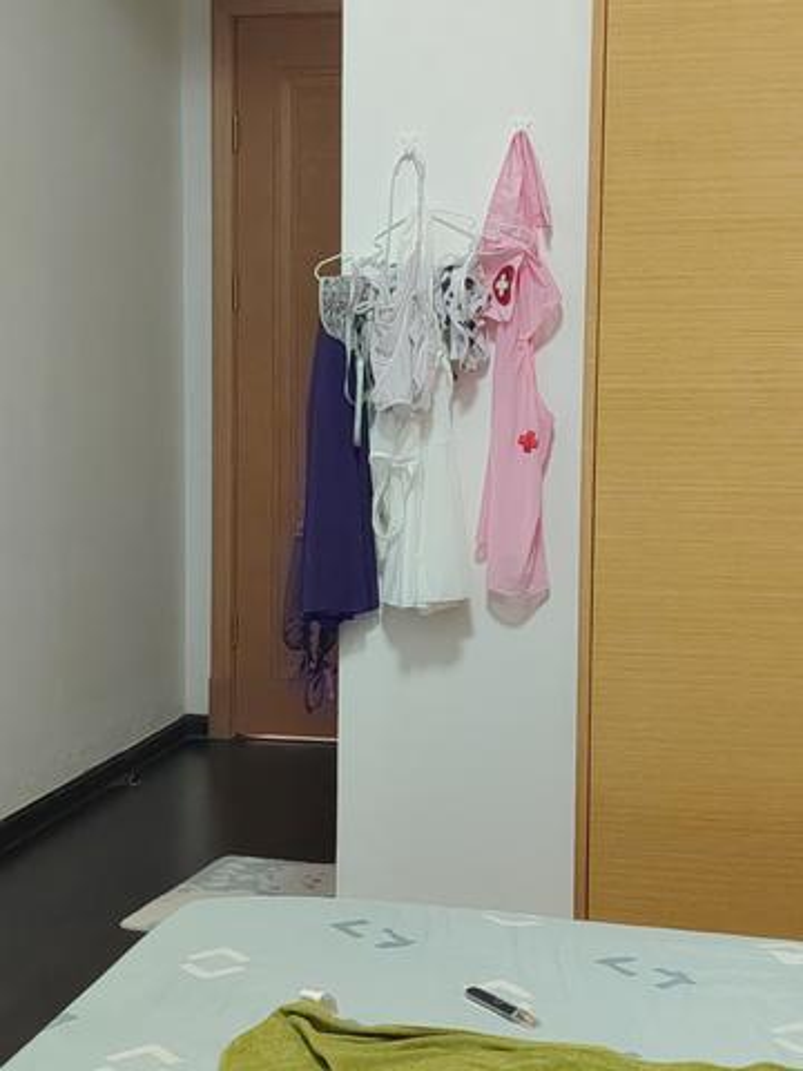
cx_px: 402
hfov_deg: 25.2
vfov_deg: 33.2
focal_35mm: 58
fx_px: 1794
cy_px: 536
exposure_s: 1/80
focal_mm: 5.25
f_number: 1.75
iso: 3925
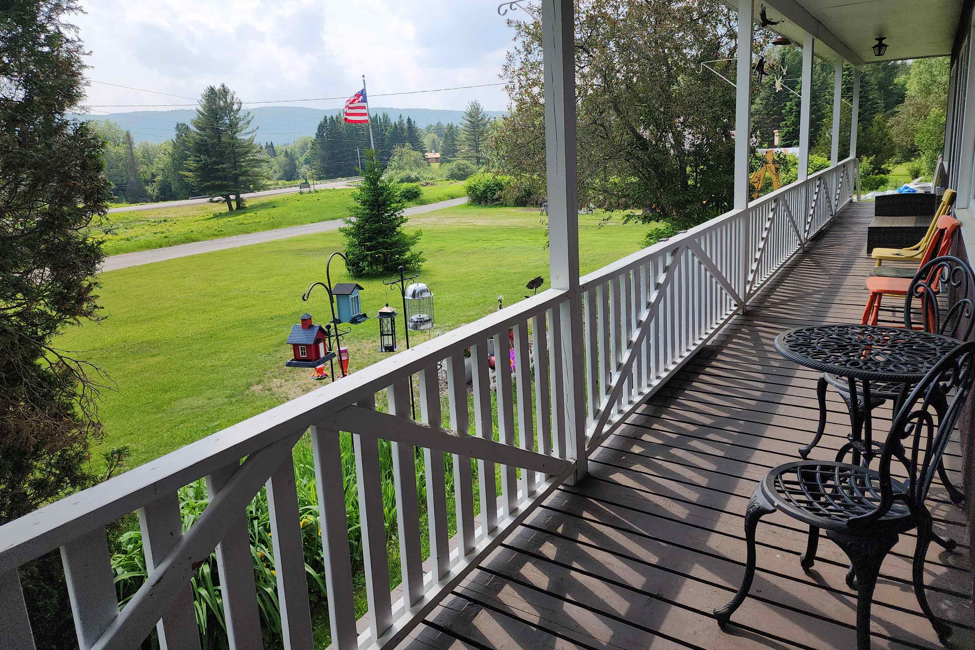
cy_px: 286
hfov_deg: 73.7
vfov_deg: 53.0
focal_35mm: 24
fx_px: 650
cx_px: 486
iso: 12
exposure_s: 1/861
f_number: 1.8
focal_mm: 6.4
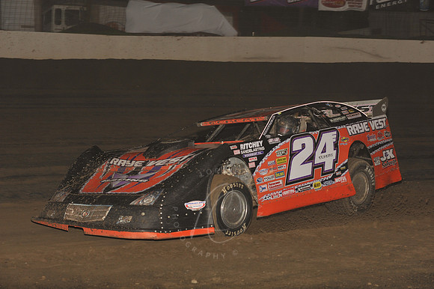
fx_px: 1205
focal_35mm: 100
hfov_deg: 20.4
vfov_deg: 13.7
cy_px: 144
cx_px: 217
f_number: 6.3
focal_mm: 100
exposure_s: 1/320
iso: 640
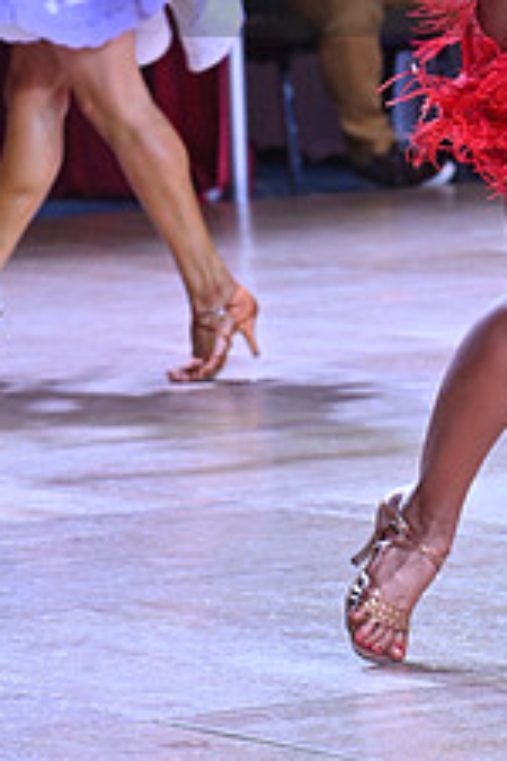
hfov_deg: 3.7
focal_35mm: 374
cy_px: -74
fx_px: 7900
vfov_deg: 5.5
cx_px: 641
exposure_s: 1/400
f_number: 7.1
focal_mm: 145
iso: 4000
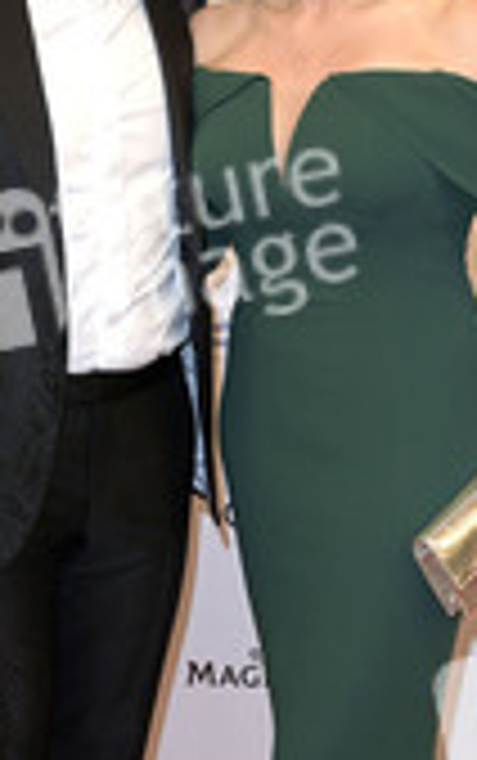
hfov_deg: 13.0
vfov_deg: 20.5
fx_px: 2095
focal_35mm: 101
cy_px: 481
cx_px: 256
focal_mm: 42
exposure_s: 1/250
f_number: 6.3
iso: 400
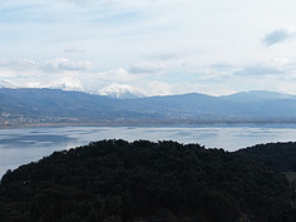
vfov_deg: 24.5
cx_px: 133
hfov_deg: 32.7
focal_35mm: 59
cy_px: 166
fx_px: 505
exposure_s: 1/2500
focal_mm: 6.72
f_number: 1.7
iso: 100
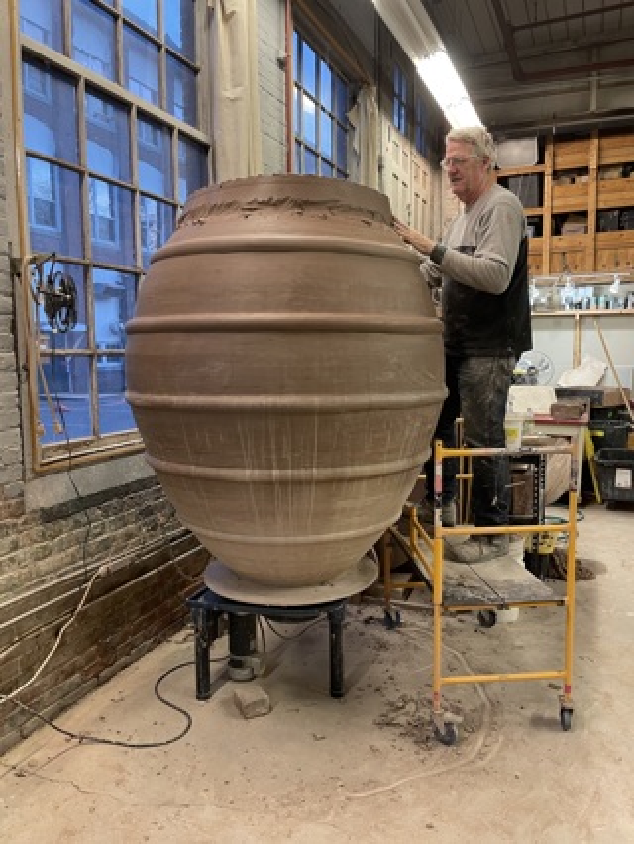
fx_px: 634
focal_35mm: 26
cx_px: 317
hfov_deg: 53.1
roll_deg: +0.8
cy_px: 422
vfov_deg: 67.3
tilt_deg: -6.3
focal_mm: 4.2
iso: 160
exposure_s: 1/60
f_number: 1.6
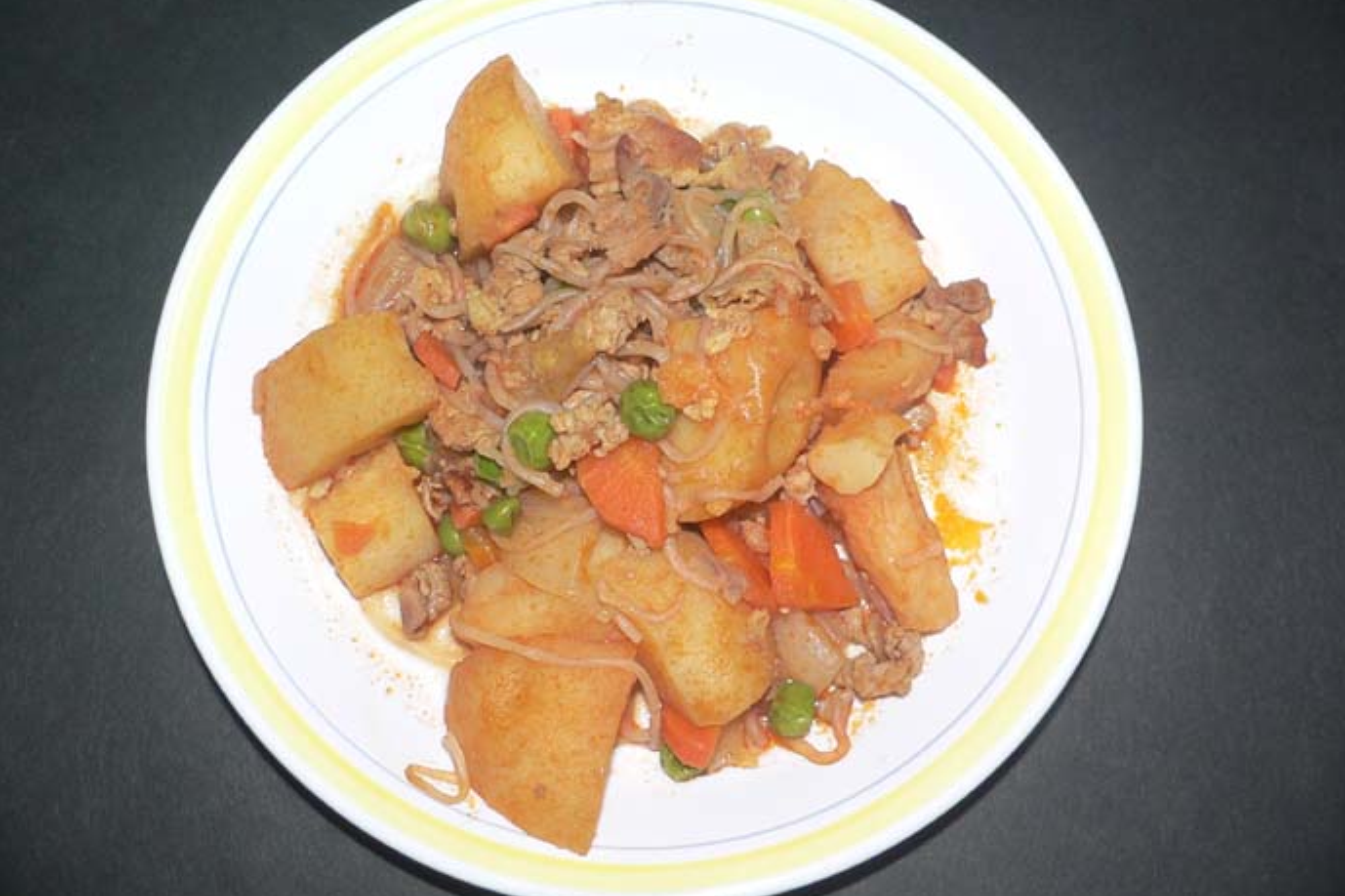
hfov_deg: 51.9
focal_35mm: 37
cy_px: 436
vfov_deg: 35.9
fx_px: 1382
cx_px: 679
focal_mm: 4.6
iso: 100
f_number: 2.8
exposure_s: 1/60
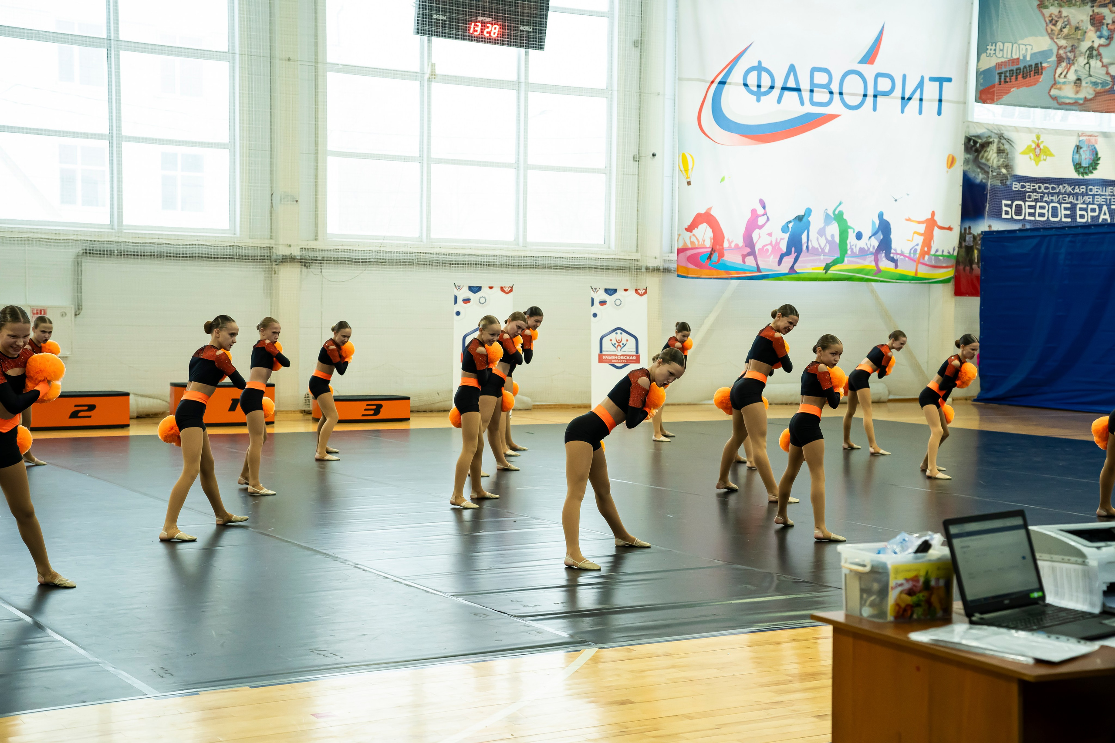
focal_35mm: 54
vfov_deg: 25.1
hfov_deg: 36.9
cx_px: 558
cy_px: 372
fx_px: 1672
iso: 1600
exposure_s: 1/250
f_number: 4
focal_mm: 54
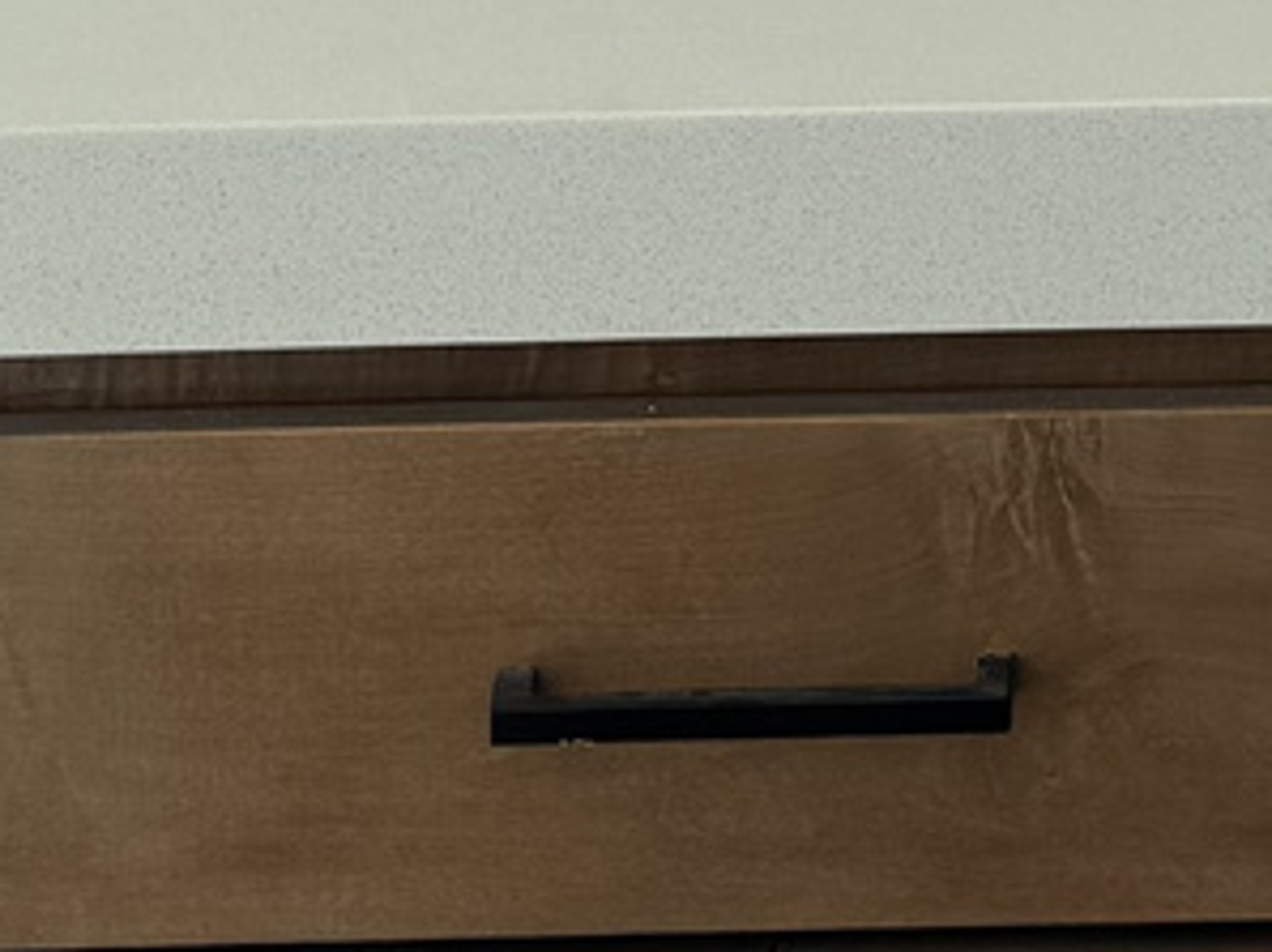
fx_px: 6058
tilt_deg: -6.1
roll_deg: +0.7
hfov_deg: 11.9
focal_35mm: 165
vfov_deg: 8.5
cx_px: 1208
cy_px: -1012
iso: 80
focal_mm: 6.76
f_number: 1.78
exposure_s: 1/952
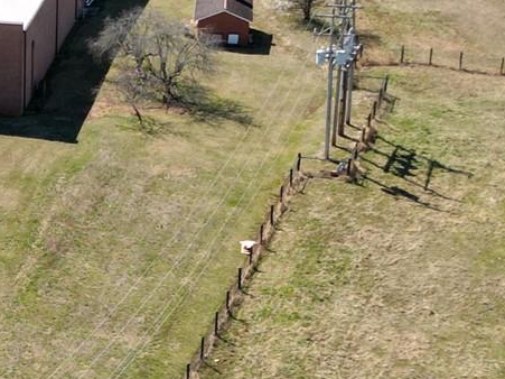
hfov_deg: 17.4
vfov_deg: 13.6
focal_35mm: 109
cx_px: -52
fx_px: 1590
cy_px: 214
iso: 200
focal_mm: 6.72
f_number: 1.7
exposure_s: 1/640
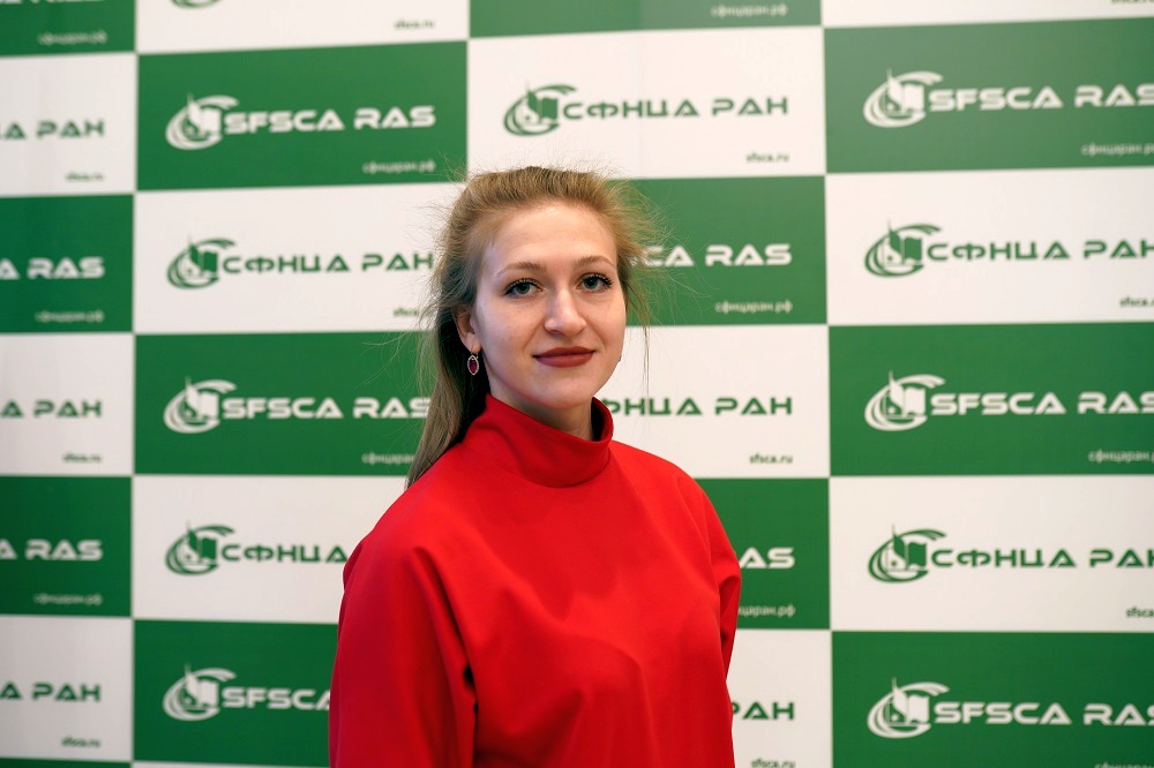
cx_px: 577
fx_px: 1122
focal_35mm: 35
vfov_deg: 37.8
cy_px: 384
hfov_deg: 54.5
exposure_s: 1/80
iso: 800
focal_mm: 35
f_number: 2.5
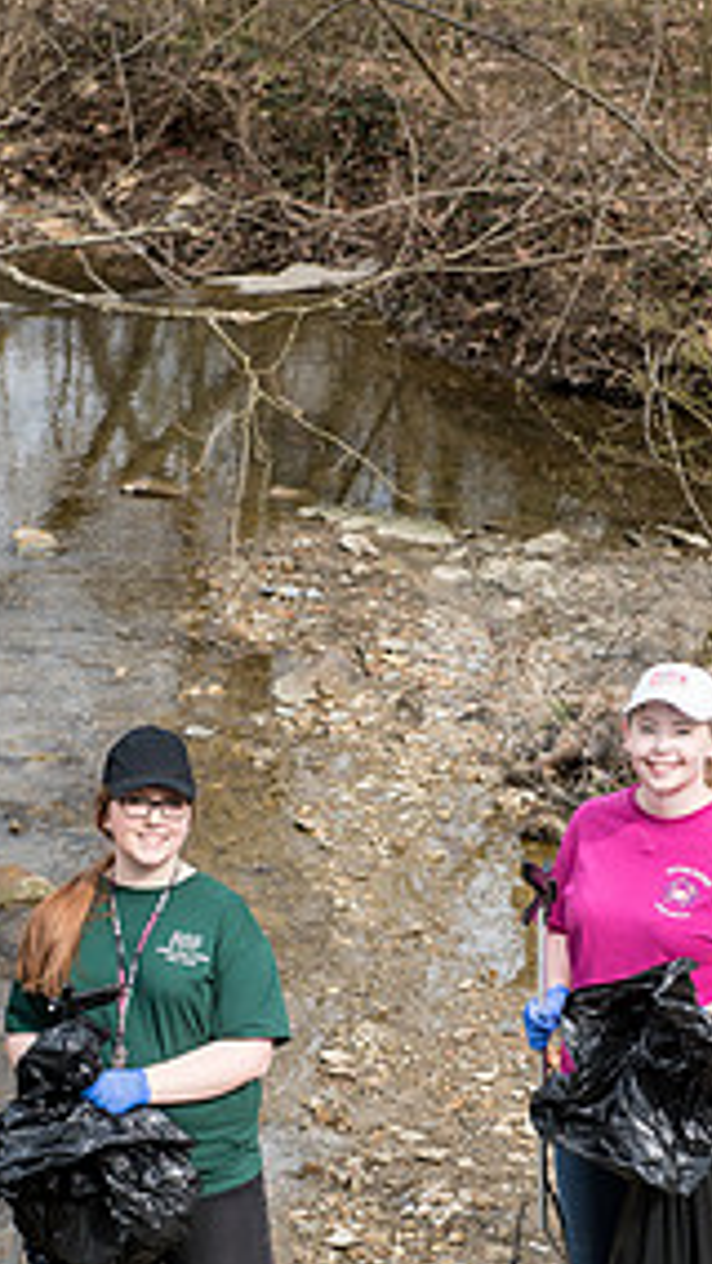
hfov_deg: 10.5
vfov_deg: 18.4
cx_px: 356
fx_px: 3889
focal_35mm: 116
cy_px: 841
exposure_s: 1/800
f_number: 6.3
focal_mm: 70
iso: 640
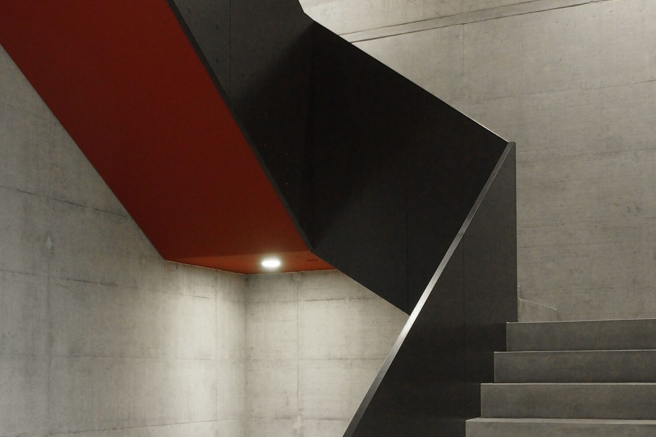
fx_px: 966
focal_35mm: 53
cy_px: 351
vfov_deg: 25.1
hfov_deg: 37.5
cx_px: 327
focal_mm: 19
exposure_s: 1/25
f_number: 4.4
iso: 1600
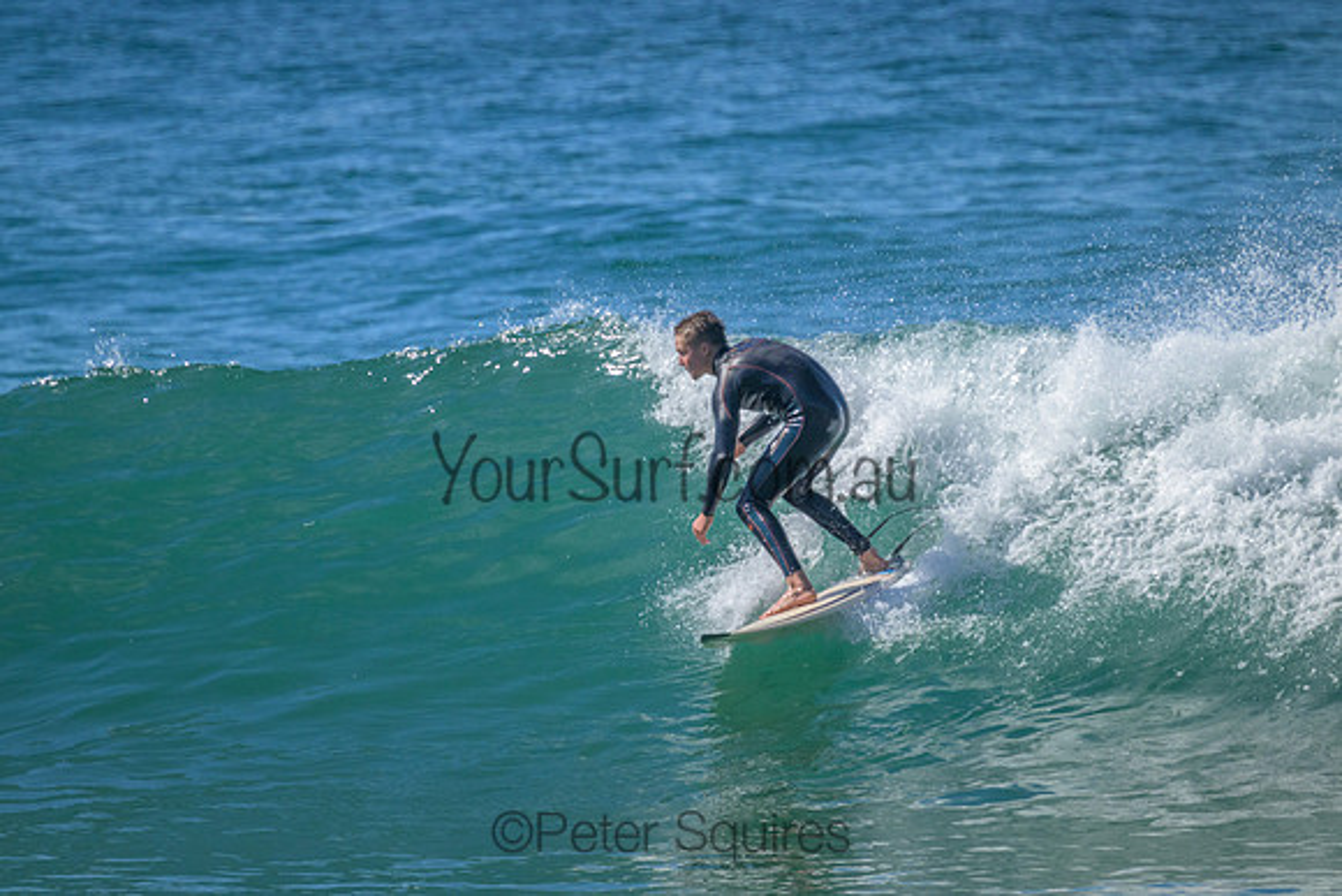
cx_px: 671
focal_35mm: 800
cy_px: 448
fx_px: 29828
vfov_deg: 1.7
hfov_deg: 2.6
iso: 1800
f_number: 11
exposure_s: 1/1600
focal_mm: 800
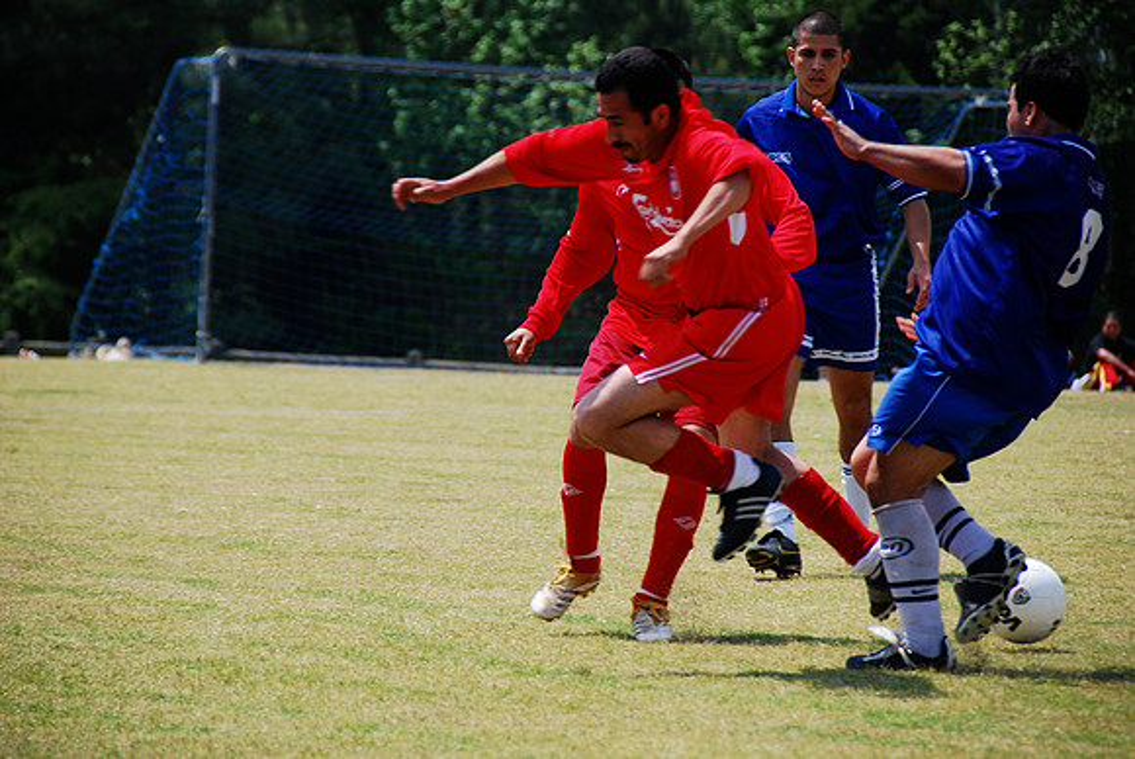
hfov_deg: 8.1
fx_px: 8047
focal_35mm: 255
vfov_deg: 5.4
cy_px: 380
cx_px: 568
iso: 100
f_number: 5.6
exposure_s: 1/320
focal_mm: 170
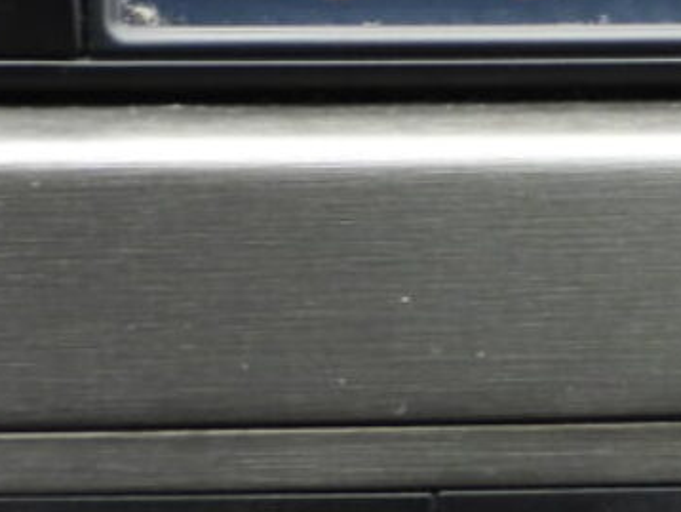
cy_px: -394
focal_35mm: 434
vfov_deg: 3.4
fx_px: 8544
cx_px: 829
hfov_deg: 4.5
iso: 110
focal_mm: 17.5
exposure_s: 1/60
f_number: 3.5
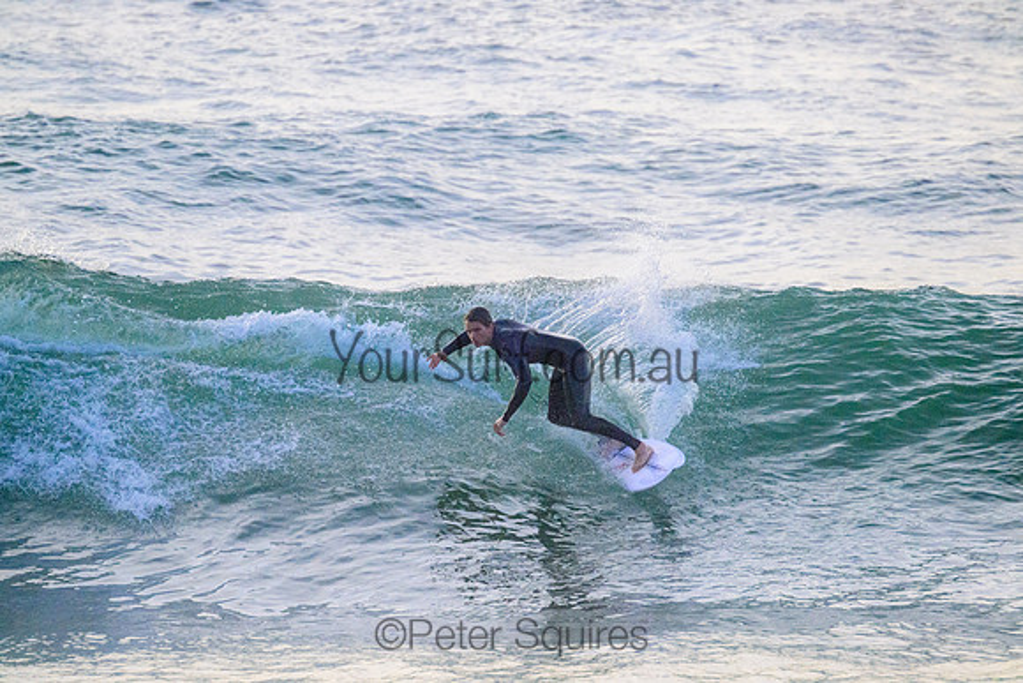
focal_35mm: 650
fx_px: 18474
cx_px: 512
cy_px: 342
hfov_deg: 3.2
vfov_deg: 2.1
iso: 3200
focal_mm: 650
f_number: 11
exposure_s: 1/1600
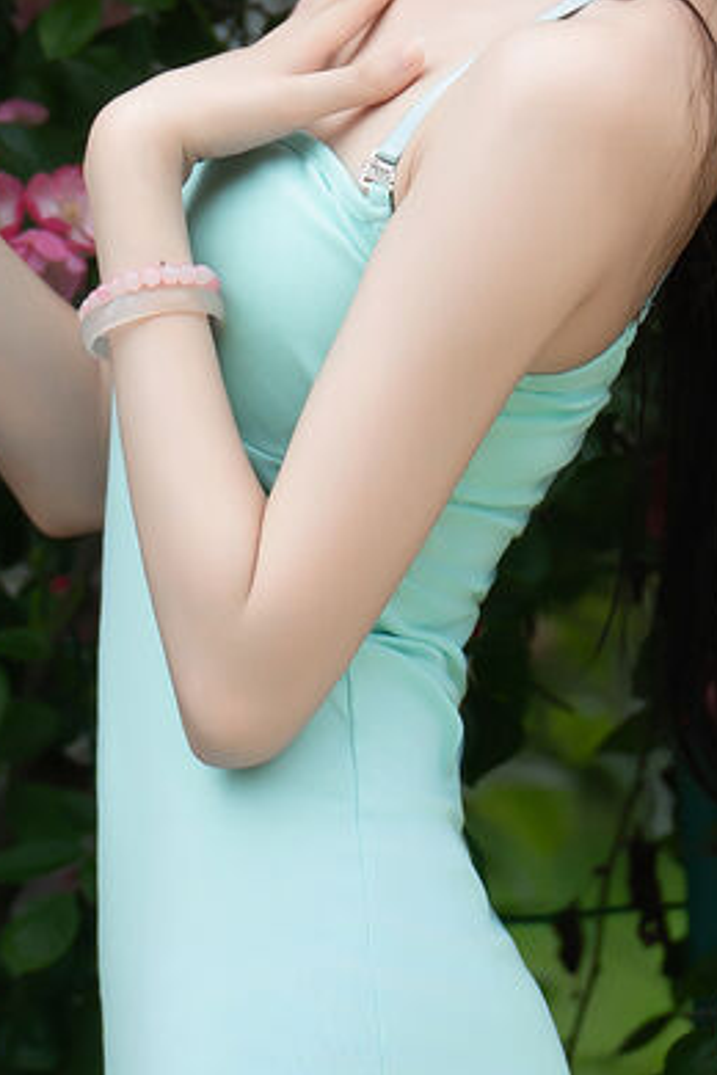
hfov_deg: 3.1
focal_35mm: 438
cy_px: -190
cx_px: 447
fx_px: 13084
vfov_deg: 4.7
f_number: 2.8
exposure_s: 1/640
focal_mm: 95
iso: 125
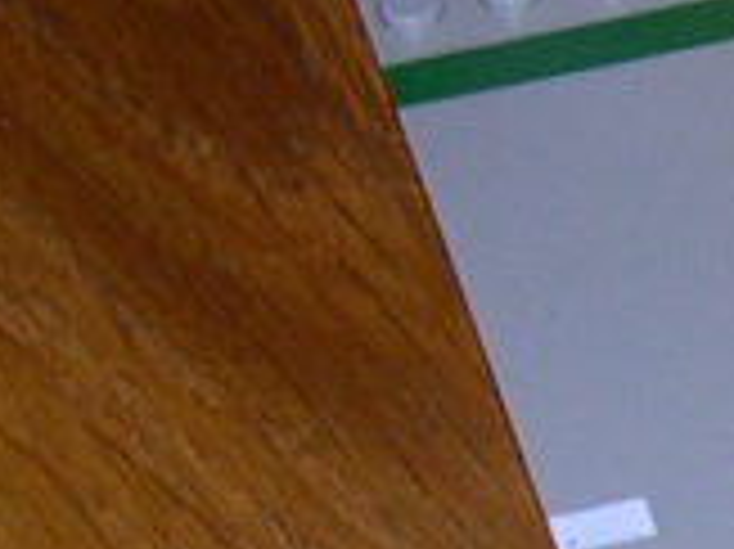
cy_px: 454
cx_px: 1990
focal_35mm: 370
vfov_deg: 4.0
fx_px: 7840
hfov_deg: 5.1
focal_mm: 10.1
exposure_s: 1/60
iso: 100
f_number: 3.1
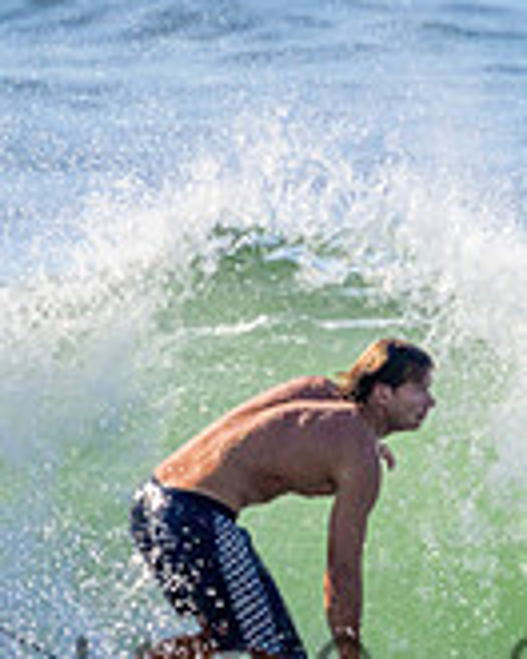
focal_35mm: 2647
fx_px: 51607
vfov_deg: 0.7
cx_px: 487
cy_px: 665
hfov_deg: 0.6
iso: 1250
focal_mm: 800
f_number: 11
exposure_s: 1/2000
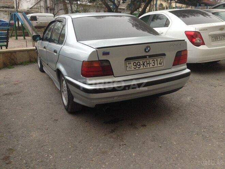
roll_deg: -1.3
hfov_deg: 55.4
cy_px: 84
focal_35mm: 33
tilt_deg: -17.1
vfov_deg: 42.9
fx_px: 214
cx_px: 112
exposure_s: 1/120
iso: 80
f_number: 2.4
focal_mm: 4.12
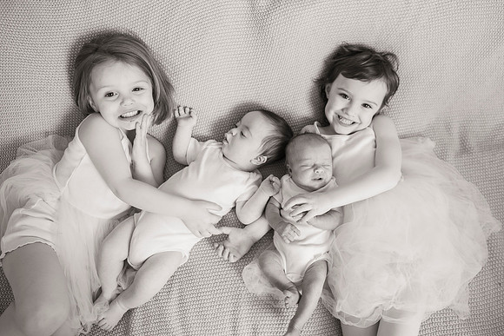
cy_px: 152
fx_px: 413
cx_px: 251
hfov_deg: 62.8
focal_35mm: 29
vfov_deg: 44.2
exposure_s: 1/125
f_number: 3.5
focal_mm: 27
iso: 200
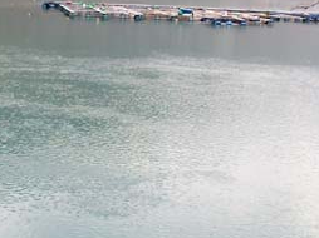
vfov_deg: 17.1
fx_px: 792
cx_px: 108
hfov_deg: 22.7
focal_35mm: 86
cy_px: 75
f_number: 3.5
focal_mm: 5.8
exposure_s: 1/171
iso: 50
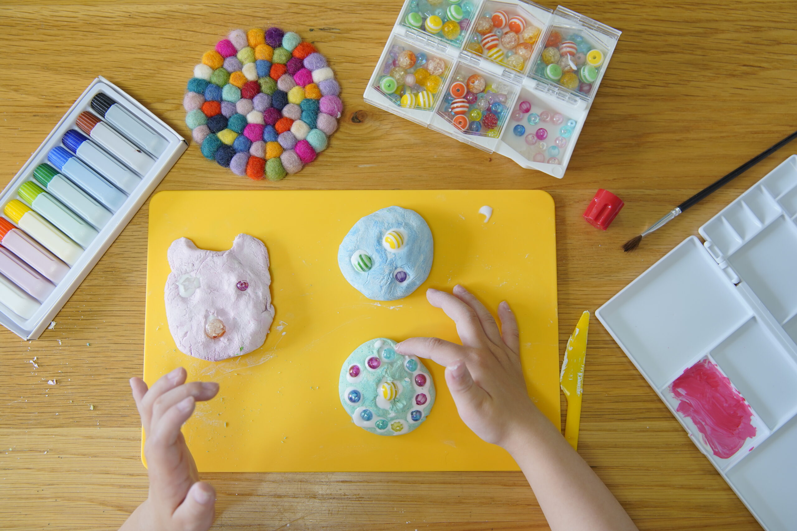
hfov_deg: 54.4
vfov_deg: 37.9
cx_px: 398
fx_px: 775
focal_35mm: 35
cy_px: 266
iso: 400
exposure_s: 1/40
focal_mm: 35
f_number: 4
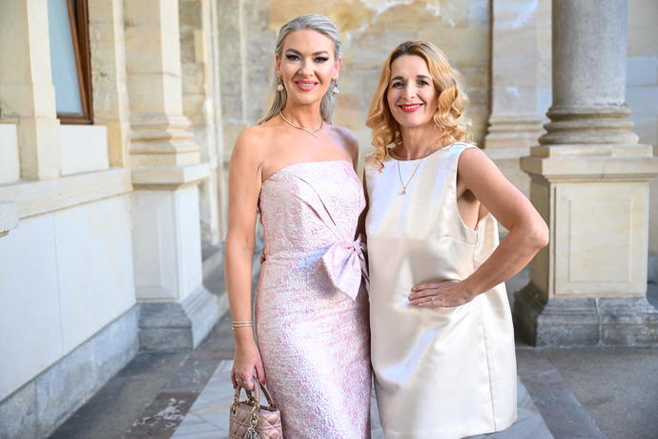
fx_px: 749
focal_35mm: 41
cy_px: 220
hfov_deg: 47.4
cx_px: 329
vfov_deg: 32.6
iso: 1250
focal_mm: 41
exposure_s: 1/800
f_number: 2.8
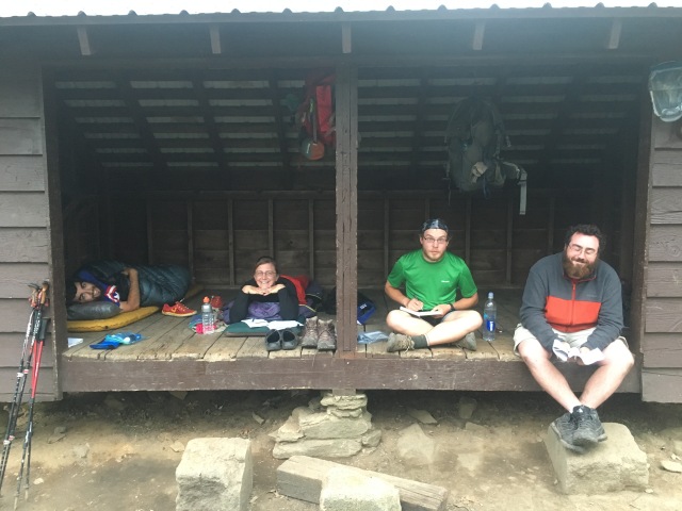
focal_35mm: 29
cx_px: 341
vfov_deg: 48.2
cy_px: 256
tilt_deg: -5.4
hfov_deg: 61.7
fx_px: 571
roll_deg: +0.8
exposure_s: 1/30
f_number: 2.2
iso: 200
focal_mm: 4.15
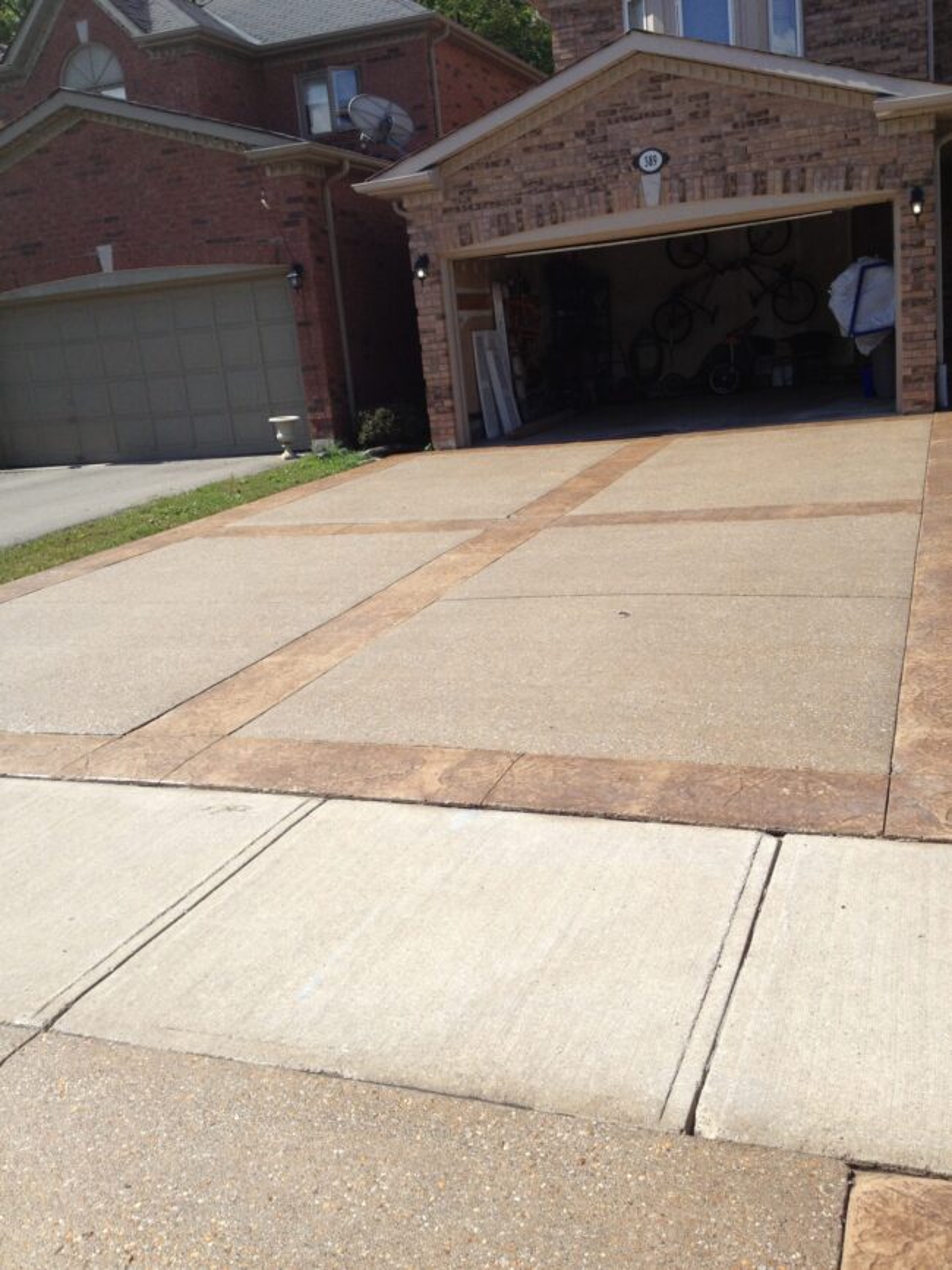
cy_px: 635
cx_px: 476
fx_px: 1284
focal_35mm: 35
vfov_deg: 52.6
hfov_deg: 40.7
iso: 50
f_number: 2.4
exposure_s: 1/1905
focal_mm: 4.28
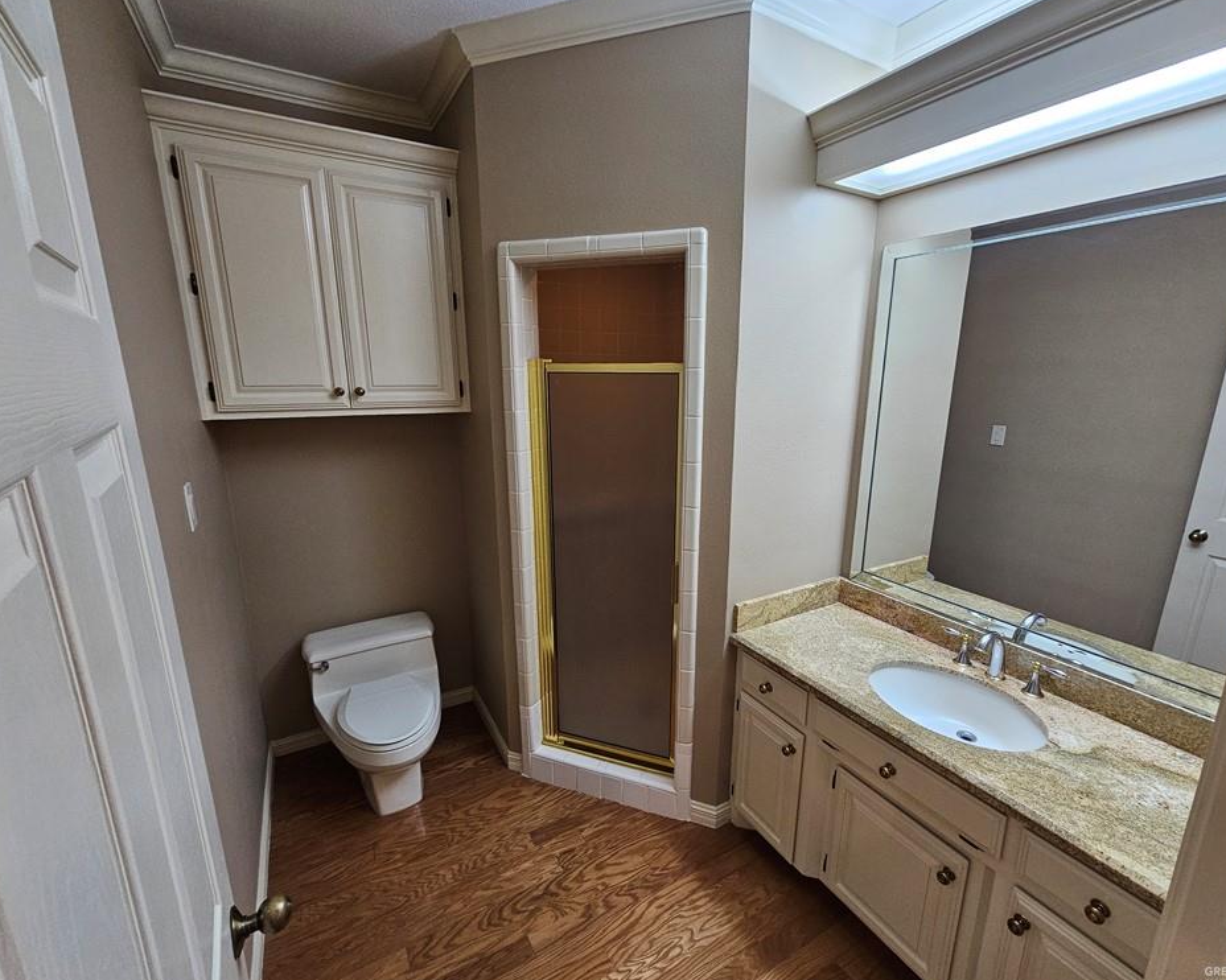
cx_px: 649
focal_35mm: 14
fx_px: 508
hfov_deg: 100.6
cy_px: 493
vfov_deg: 88.0
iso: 320
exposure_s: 1/60
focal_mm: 2.2
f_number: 2.2
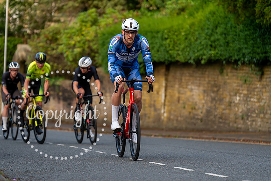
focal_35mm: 146
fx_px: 1098
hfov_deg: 14.1
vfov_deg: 9.4
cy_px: 83
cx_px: 125
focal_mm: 135
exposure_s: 1/1000
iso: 1250
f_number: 2.8
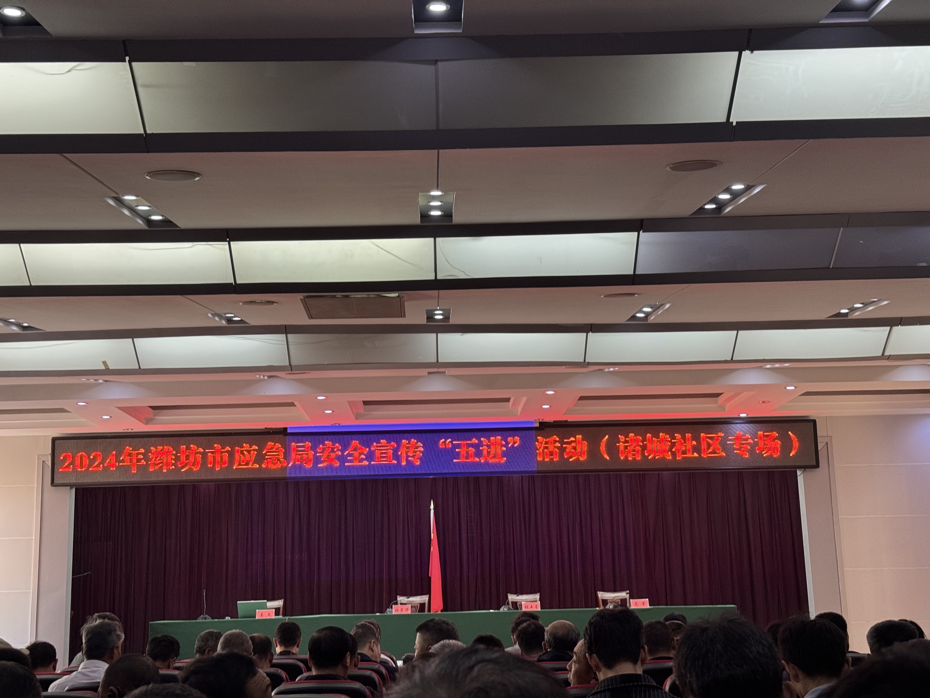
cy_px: 349
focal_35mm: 48
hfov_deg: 39.7
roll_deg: +1.3
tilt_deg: +10.8
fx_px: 1290
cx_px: 465
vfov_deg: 30.3
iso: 125
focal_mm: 6.76
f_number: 1.78
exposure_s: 1/50
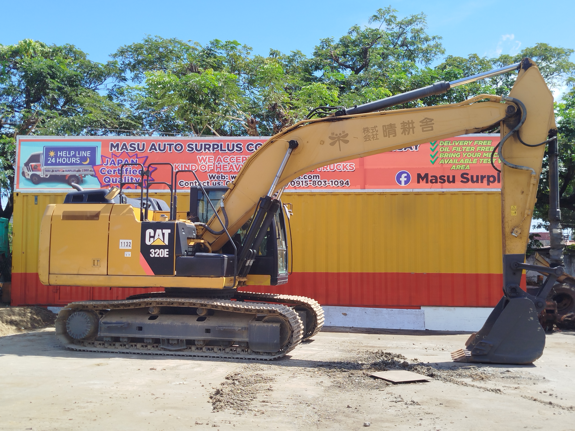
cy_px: 216
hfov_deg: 51.4
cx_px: 288
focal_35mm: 36
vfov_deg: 39.7
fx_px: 598
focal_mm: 5.31
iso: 50
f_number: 1.7
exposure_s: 1/711
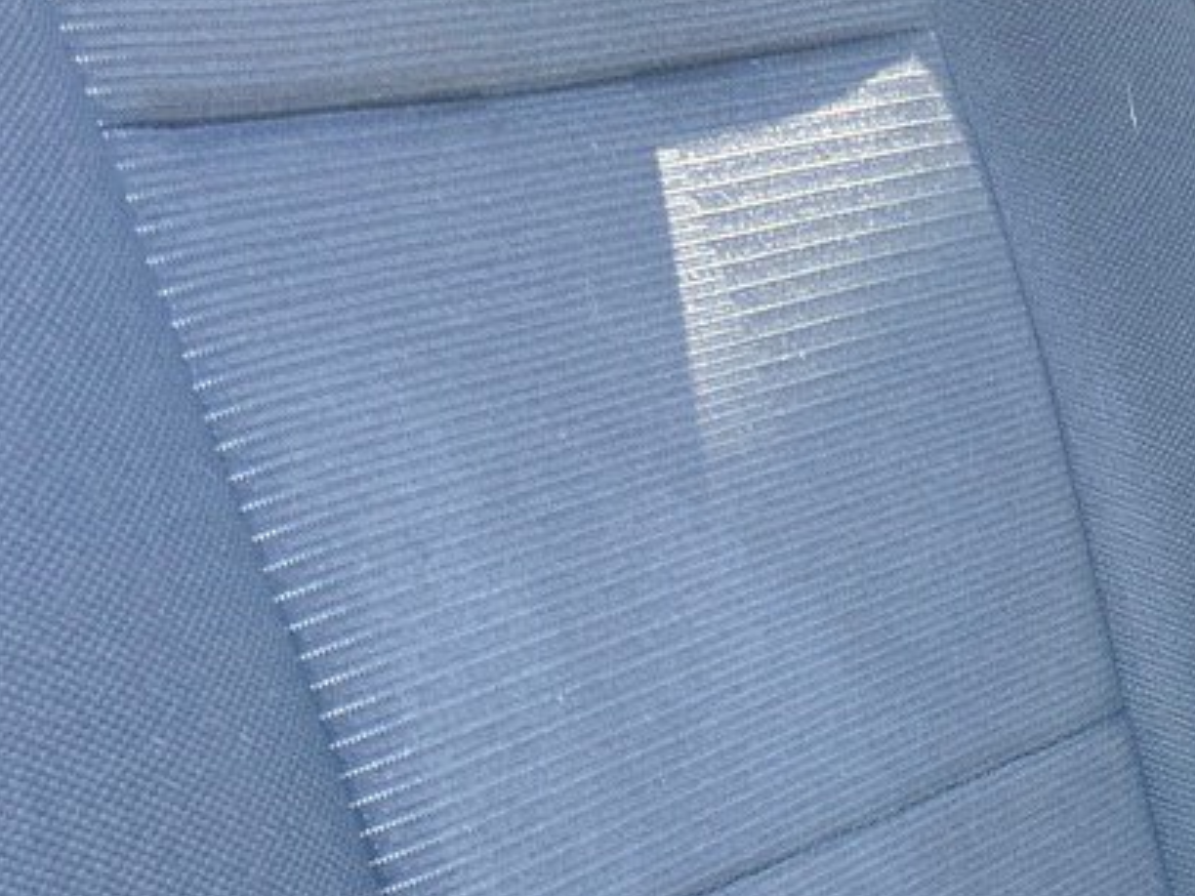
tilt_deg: -15.7
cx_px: 1330
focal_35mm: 102
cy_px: 826
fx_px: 3521
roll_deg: -1.8
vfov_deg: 14.3
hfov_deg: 18.5
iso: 100
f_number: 1.5
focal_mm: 5.7
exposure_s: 1/121
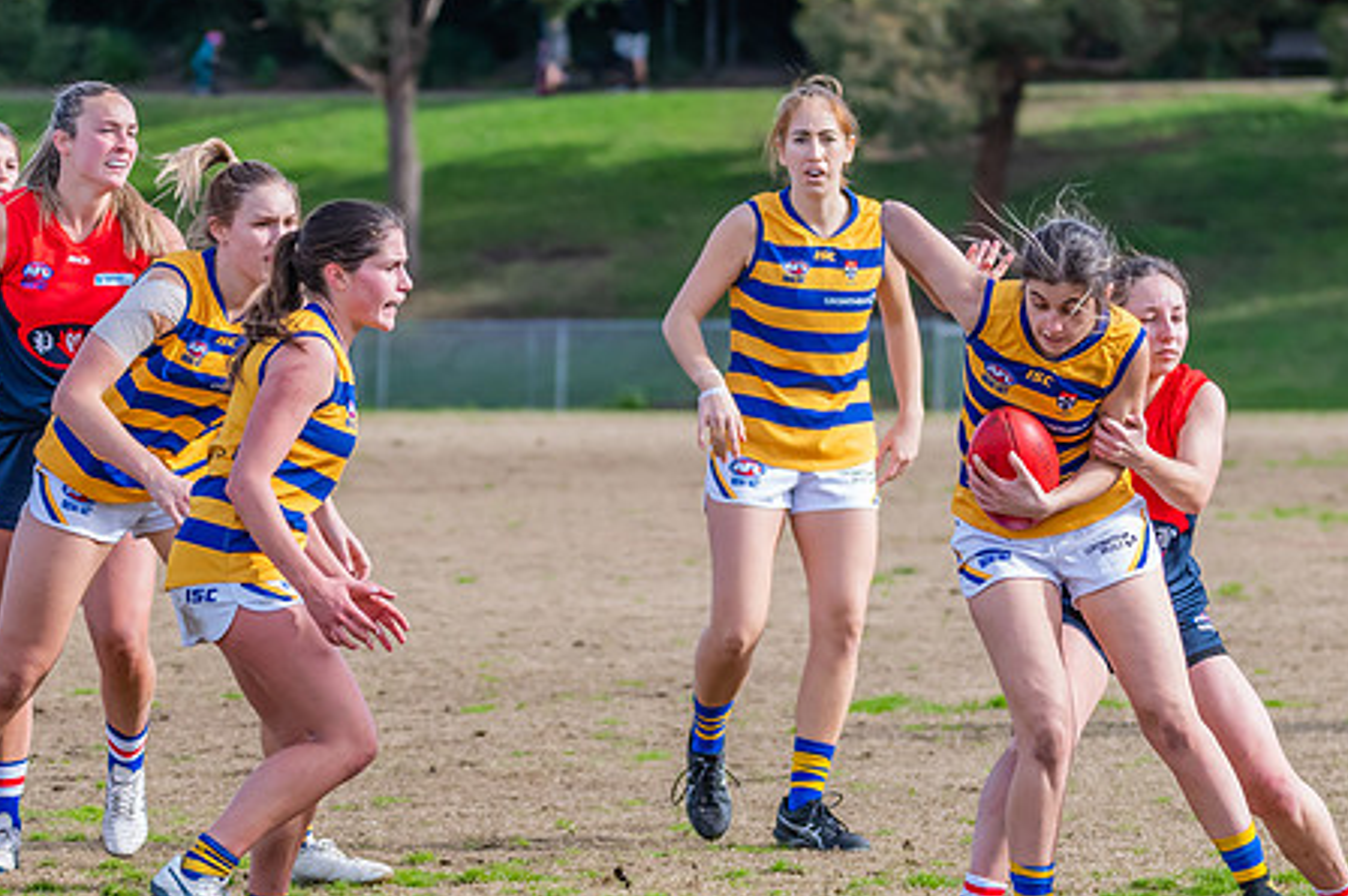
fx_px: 12160
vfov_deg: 4.2
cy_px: 668
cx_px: 1015
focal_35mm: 325
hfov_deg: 6.3
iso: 800
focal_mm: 160
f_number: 5.6
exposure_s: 1/1600
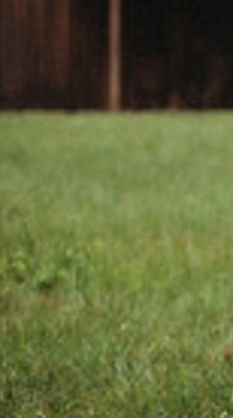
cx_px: 833
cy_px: 124
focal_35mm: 446
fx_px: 4929
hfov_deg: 2.7
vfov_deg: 4.8
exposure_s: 1/125
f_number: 2.8
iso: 100
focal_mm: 95
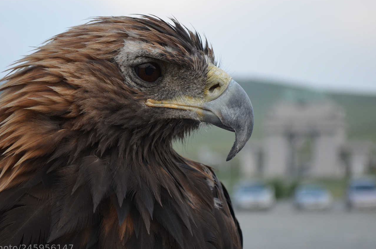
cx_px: 155
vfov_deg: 13.1
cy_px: 115
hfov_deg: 19.7
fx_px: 1080
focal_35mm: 104
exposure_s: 1/125
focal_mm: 55
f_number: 5.6
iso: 320
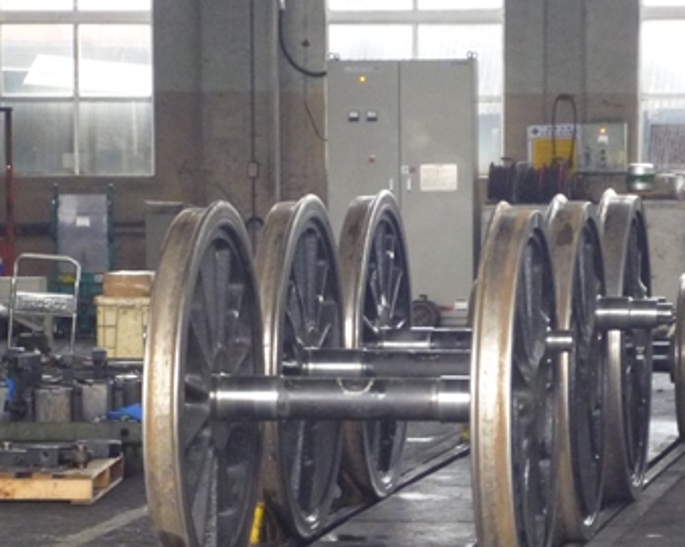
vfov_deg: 8.7
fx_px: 3587
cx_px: 414
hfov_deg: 10.9
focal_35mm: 177
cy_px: 341
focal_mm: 22.8
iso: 800
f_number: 5.9
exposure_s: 1/8
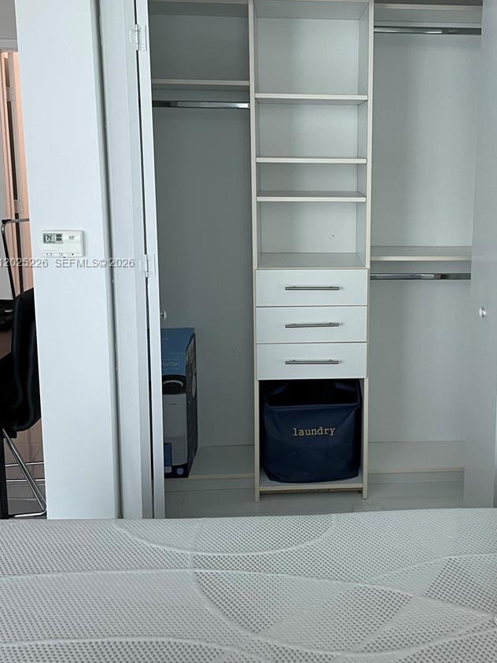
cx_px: 342
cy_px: 263
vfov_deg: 49.8
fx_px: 708
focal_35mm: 37
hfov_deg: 38.1
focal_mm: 4.2
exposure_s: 1/60
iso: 80
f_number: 1.6
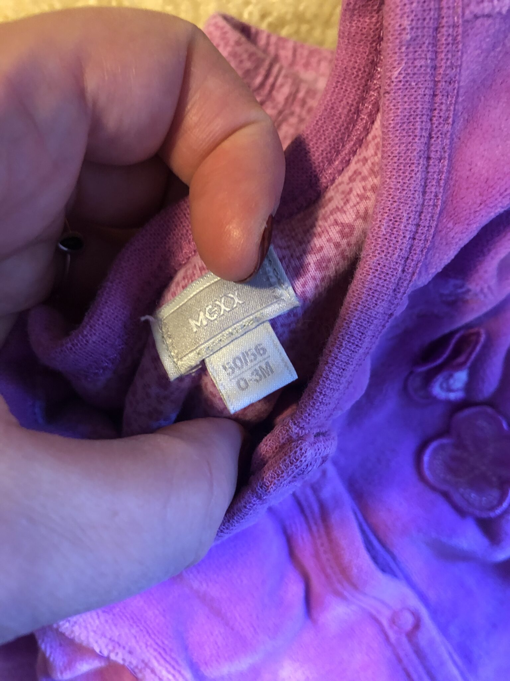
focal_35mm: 28
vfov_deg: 63.4
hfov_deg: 49.7
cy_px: 340
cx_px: 255
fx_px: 550
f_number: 1.8
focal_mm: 3.99
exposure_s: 1/13
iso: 100
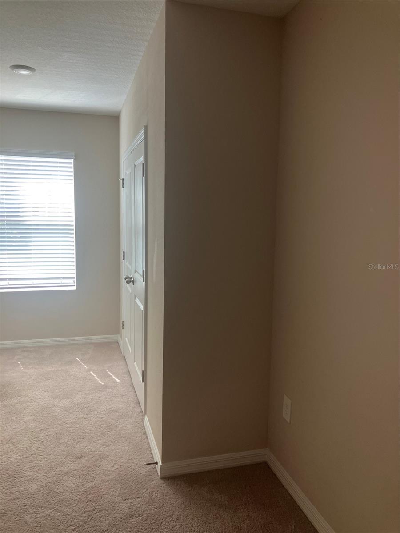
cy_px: 266
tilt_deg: -5.5
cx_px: 200
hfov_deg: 49.7
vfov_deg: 63.4
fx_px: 431
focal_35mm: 28
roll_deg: -0.6
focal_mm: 3.99
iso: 64
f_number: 1.8
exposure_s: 1/60
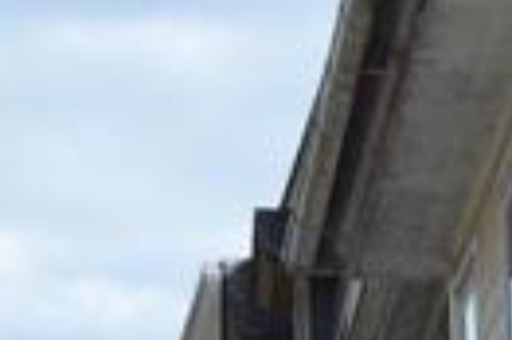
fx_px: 5668
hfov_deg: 5.0
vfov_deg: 3.4
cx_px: 1329
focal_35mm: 399
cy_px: 690
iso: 100
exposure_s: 1/200
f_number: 7.1
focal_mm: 34
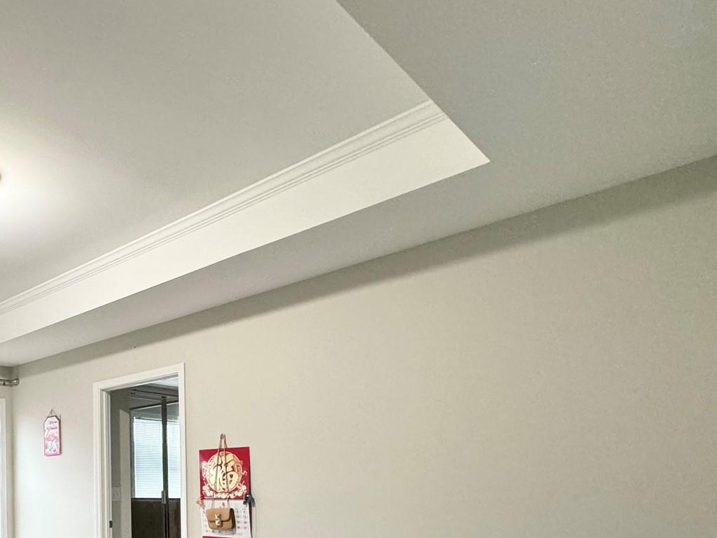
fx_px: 580
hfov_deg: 53.0
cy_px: 472
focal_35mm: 28
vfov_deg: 45.6
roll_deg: +0.5
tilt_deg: +0.8
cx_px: 34
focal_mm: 2.22
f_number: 2.2
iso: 250
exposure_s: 1/60
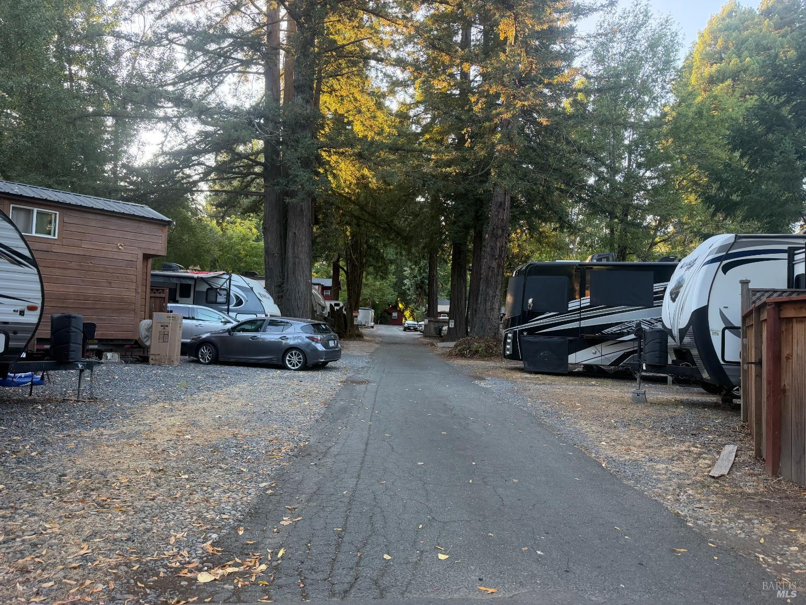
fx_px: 559
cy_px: 302
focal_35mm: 24
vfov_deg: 56.8
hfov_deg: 71.6
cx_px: 403
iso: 200
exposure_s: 1/196
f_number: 1.78
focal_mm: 6.76
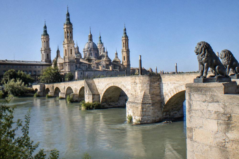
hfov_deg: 48.5
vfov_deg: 33.4
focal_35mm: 40
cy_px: 80
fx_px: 265
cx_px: 120
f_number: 11
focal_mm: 40
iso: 100
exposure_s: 1/125
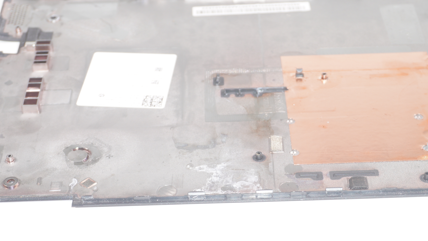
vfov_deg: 13.9
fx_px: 985
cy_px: 135
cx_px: 253
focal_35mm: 87
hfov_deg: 24.5
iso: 160
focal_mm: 35
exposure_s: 1/60
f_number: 5.6
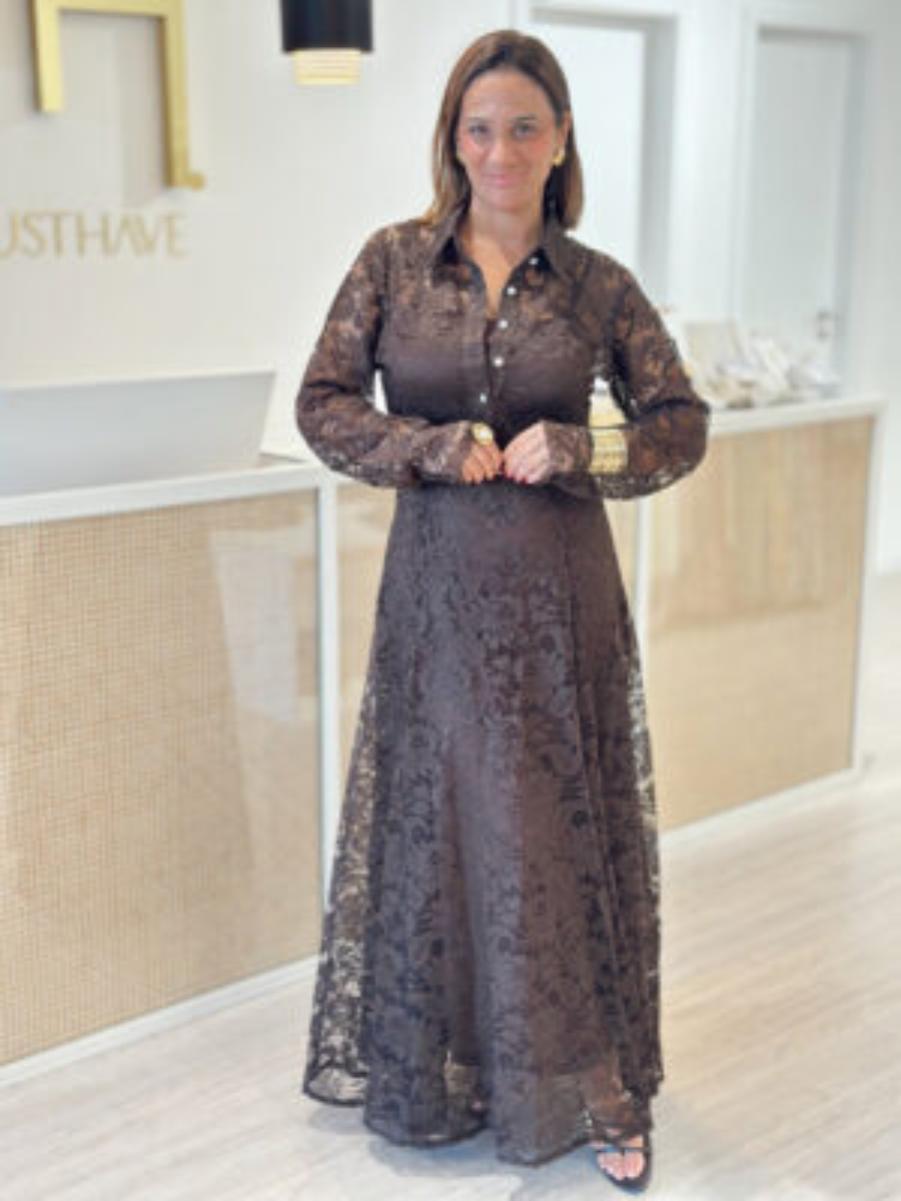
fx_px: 1666
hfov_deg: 30.3
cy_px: 600
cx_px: 450
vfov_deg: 39.7
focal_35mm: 48
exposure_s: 1/50
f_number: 1.78
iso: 125
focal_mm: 6.86
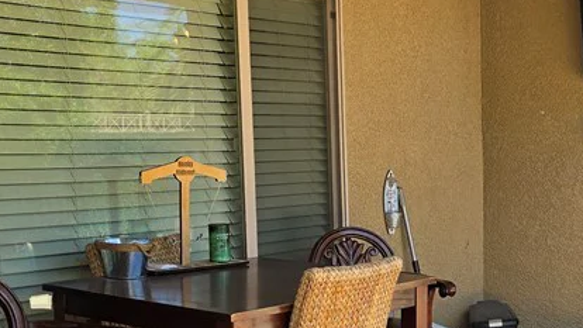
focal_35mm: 62
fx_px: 959
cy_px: 244
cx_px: 518
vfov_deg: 19.3
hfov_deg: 32.3
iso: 12
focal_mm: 6.3
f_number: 1.7
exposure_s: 1/207
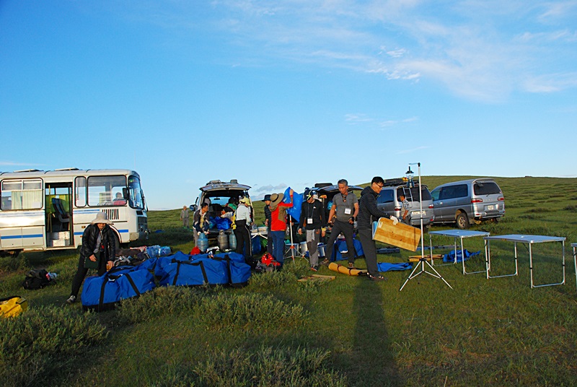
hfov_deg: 61.9
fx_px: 482
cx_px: 288
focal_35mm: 30
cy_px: 194
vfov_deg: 43.7
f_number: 6.3
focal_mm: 20
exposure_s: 1/500
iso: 400
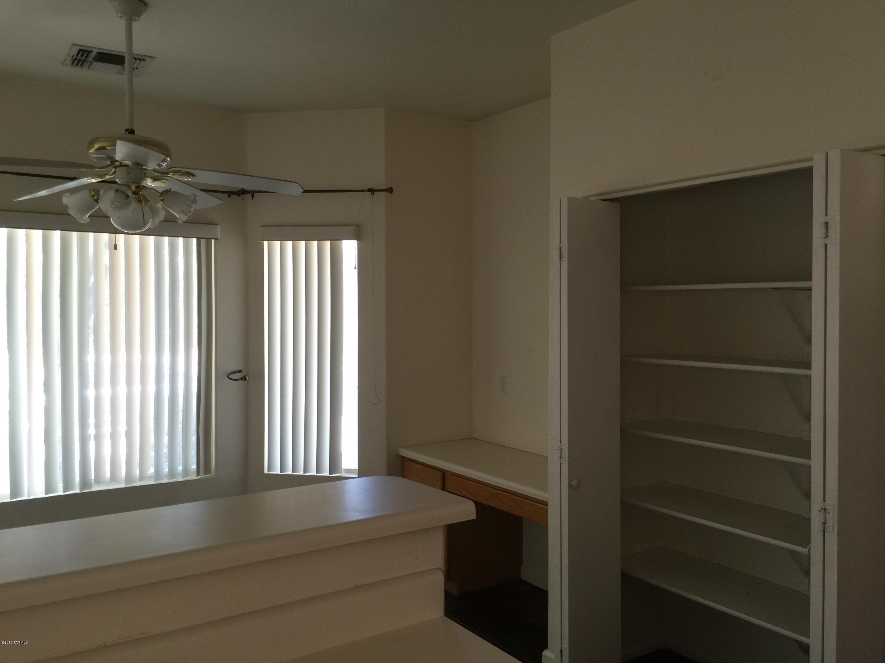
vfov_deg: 48.2
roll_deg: -1.2
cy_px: 332
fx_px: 741
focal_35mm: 29
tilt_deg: -2.6
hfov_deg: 61.7
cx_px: 442
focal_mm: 4.15
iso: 40
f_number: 2.2
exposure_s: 1/30
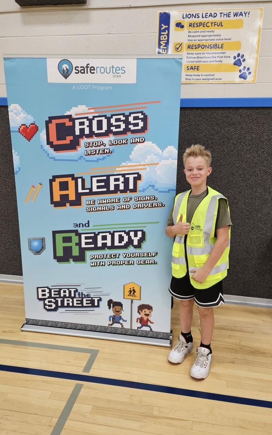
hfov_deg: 49.2
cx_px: 146
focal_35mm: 25
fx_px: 297
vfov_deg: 72.6
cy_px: 220
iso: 160
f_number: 1.8
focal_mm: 5.4
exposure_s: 1/120
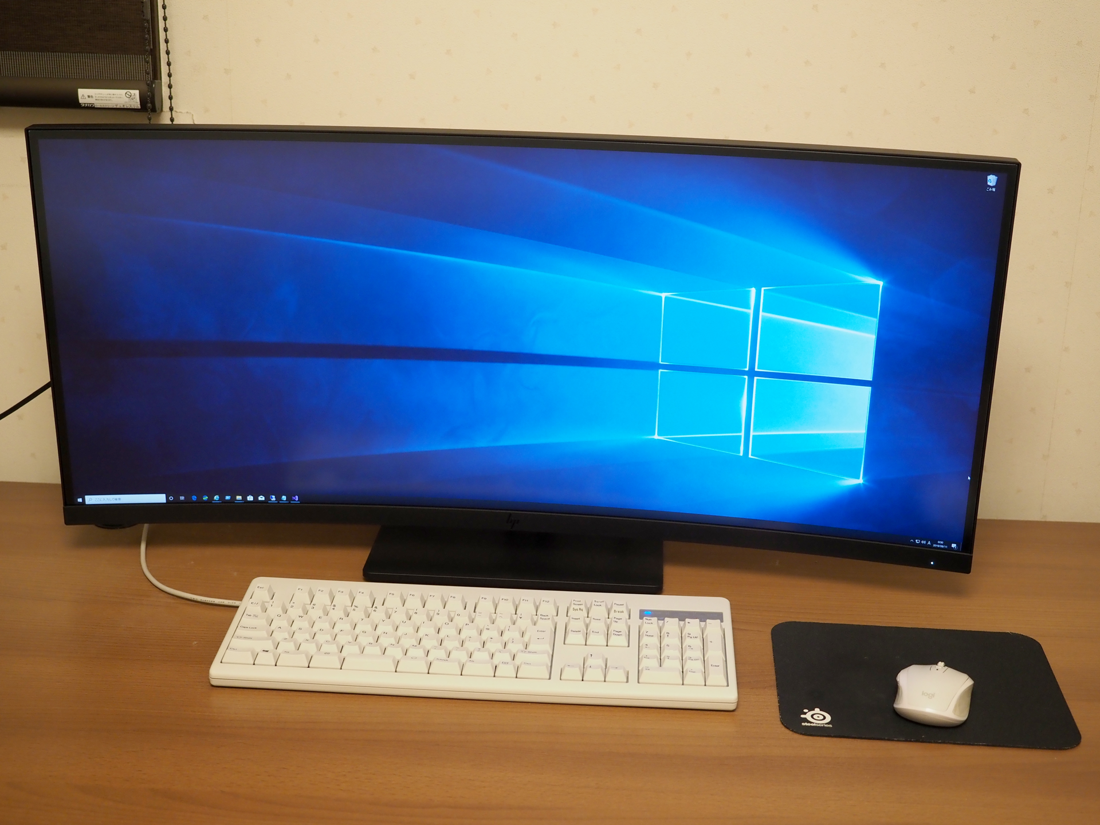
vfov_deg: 30.3
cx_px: 550
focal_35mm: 48
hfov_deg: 39.7
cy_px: 412
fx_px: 1525
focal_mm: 24
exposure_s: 1/60
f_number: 2.8
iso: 1000
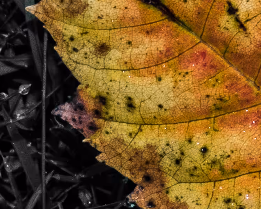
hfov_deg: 1.8
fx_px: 8421
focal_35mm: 1090
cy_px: -129
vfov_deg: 1.4
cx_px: 522
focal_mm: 27.5
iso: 80
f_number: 5.4
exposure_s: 1/80
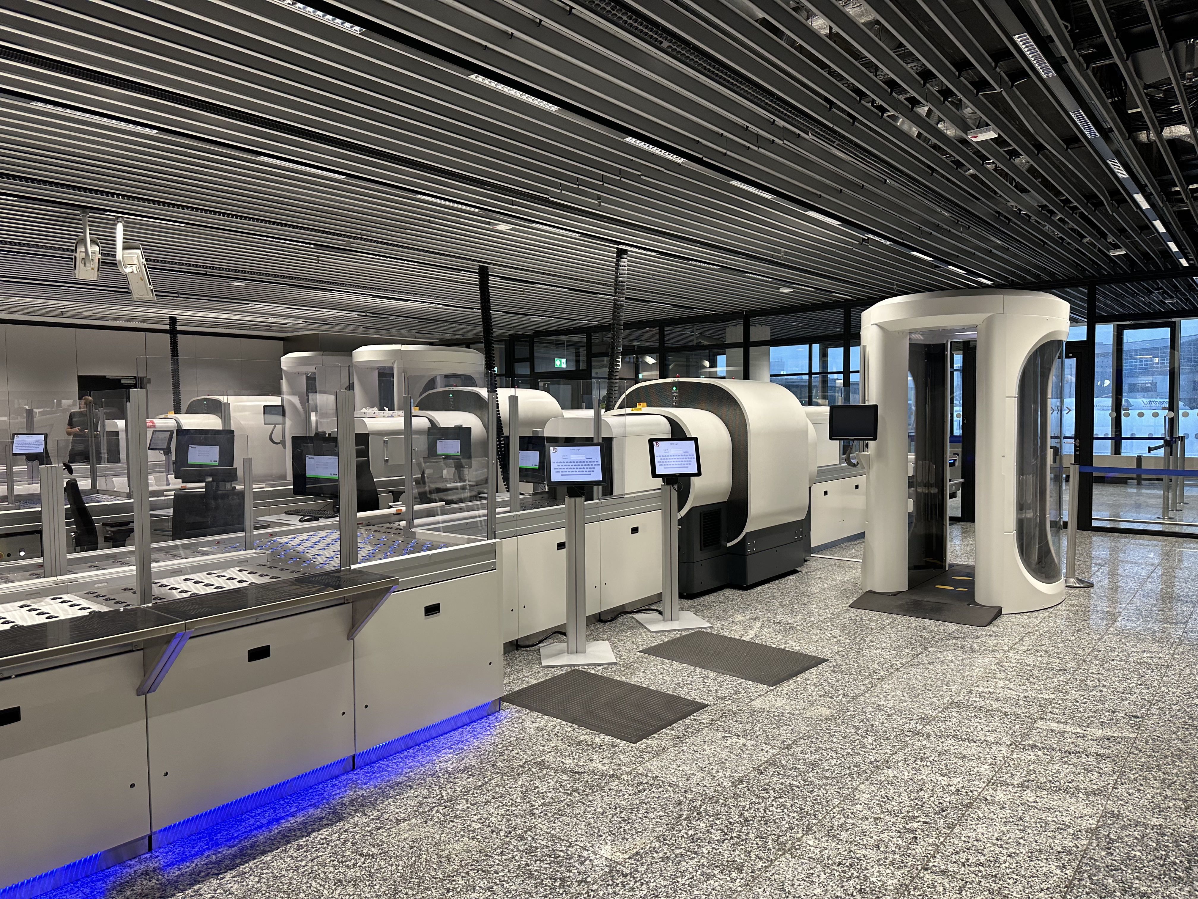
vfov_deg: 56.8
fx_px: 831
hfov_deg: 71.6
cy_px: 450
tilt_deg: -3.2
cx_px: 599
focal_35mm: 24
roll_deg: +0.9
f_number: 1.78
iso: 160
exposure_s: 1/100
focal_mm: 6.86
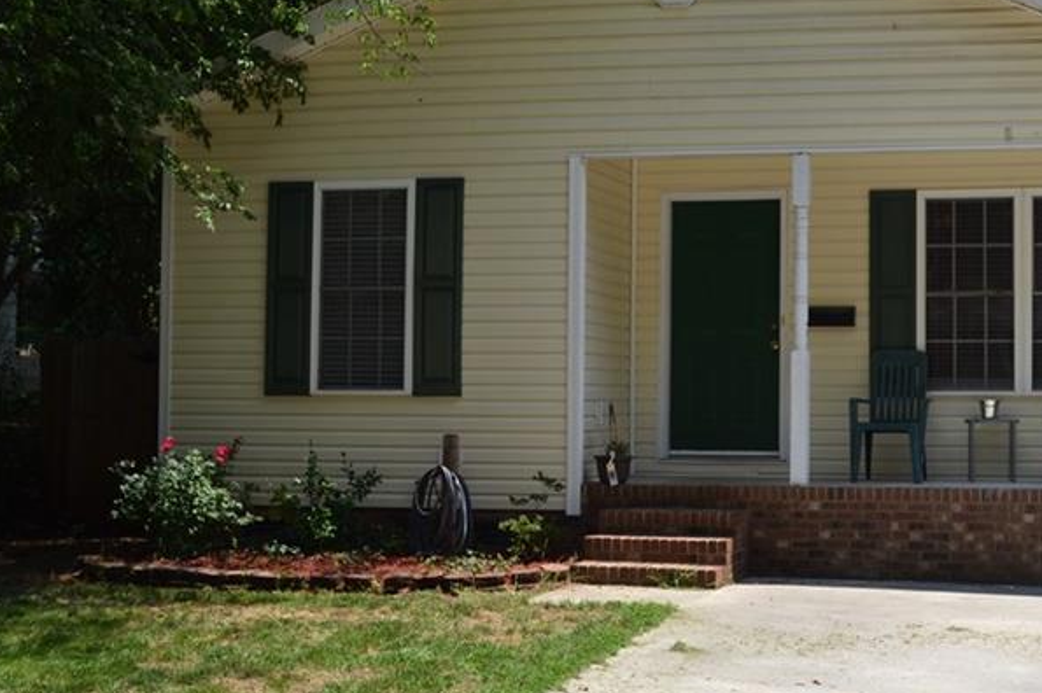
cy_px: 322
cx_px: 772
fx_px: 1793
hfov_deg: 31.8
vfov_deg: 21.9
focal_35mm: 62
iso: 100
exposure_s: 1/200
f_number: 8
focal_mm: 24
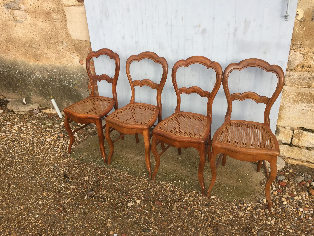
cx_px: 157
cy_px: 118
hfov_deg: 61.7
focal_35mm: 29
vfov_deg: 48.2
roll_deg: +0.3
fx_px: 263
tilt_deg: -26.9
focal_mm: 4.15
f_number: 2.2
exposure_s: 1/775
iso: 32
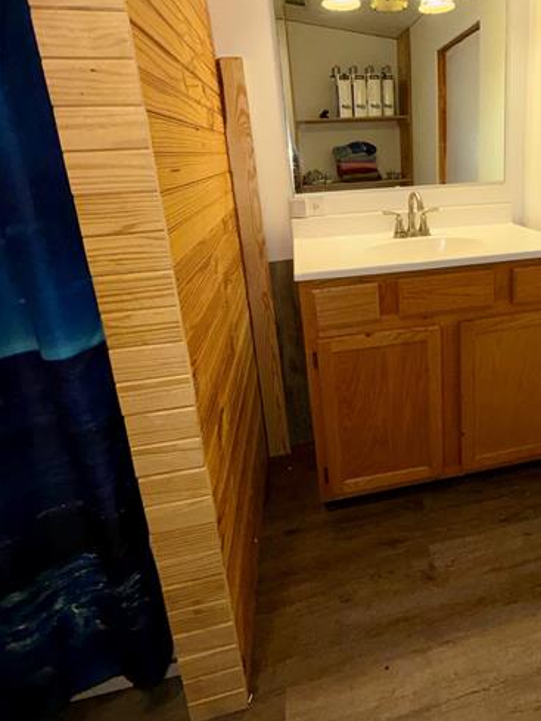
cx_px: 399
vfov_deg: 75.2
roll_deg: +1.3
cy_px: 274
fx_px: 458
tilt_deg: -15.1
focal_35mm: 22
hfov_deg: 58.2
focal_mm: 2.22
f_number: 2.2
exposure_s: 1/120
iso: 100
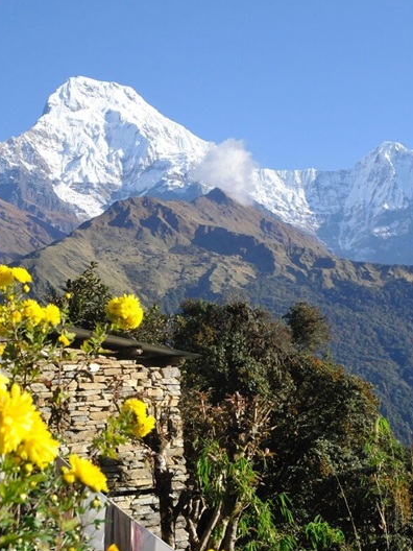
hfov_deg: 21.7
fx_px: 1077
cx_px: 252
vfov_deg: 28.7
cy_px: 275
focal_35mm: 68
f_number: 11
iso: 800
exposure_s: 1/500
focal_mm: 31
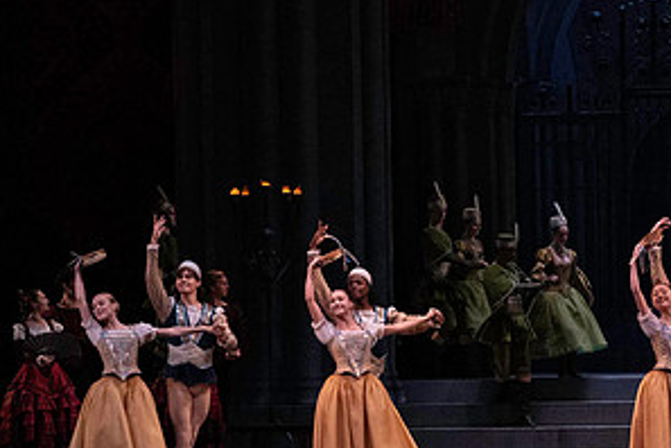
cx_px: 581
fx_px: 3243
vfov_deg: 7.9
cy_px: 218
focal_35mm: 174
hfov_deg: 11.7
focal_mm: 89
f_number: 7.1
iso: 12800
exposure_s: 1/400
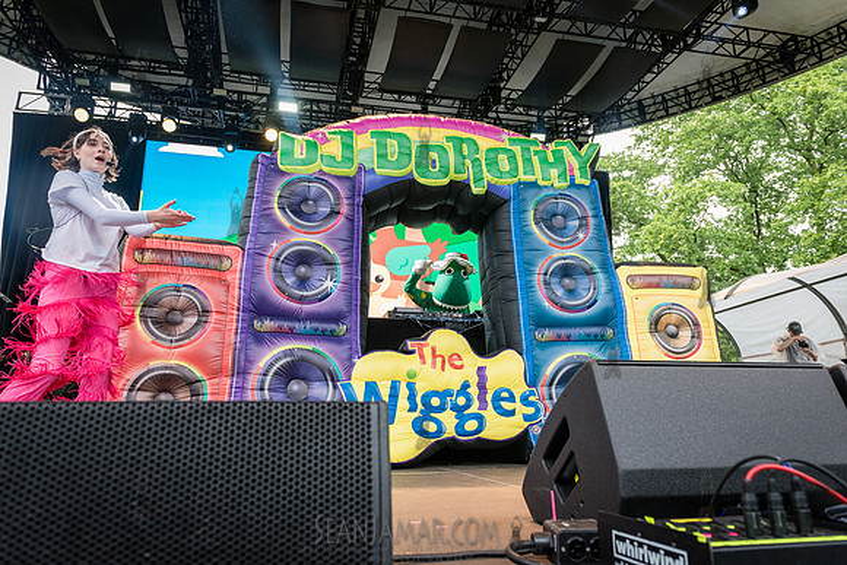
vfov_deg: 51.3
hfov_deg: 71.5
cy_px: 282
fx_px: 588
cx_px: 424
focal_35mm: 25
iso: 2000
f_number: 4.5
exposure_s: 1/640
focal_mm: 24
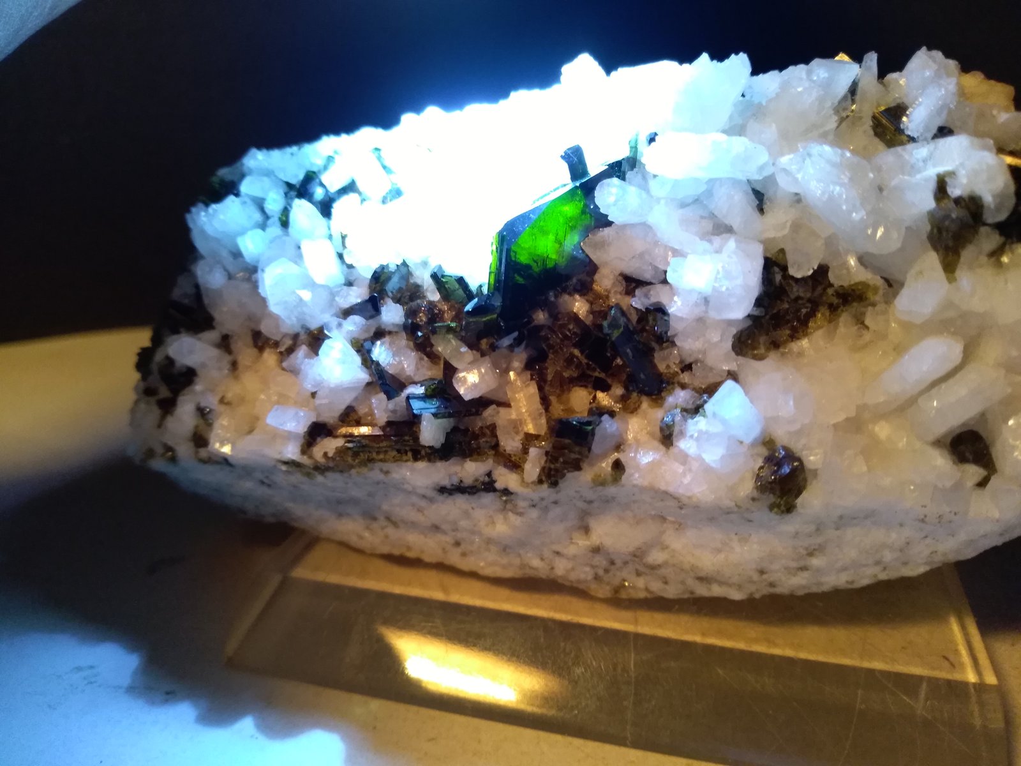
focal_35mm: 26
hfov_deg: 67.3
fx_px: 767
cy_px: 383
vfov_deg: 53.1
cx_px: 510
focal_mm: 3.54
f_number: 2
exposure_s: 1/33.3
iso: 583
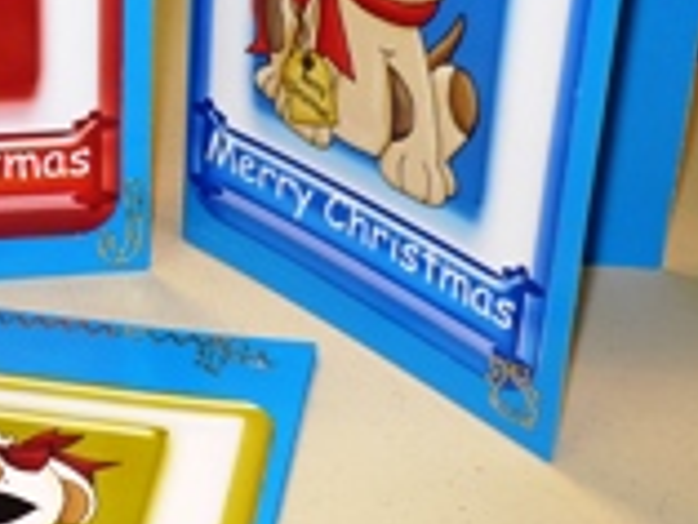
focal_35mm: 89
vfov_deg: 16.6
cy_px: 169
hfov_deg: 20.9
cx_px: -82
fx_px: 1796
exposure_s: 1/30
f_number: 2.8
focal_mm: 5.8
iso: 100
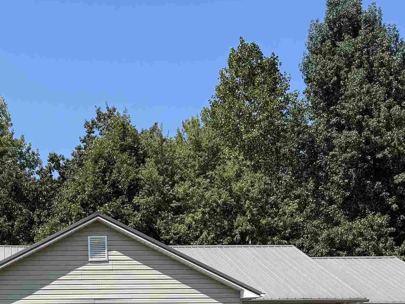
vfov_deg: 24.1
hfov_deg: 32.4
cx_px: 53
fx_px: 667
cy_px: 327
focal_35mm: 57
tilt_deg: +3.7
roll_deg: +0.7
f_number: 1.78
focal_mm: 6.76
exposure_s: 1/3279
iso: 80
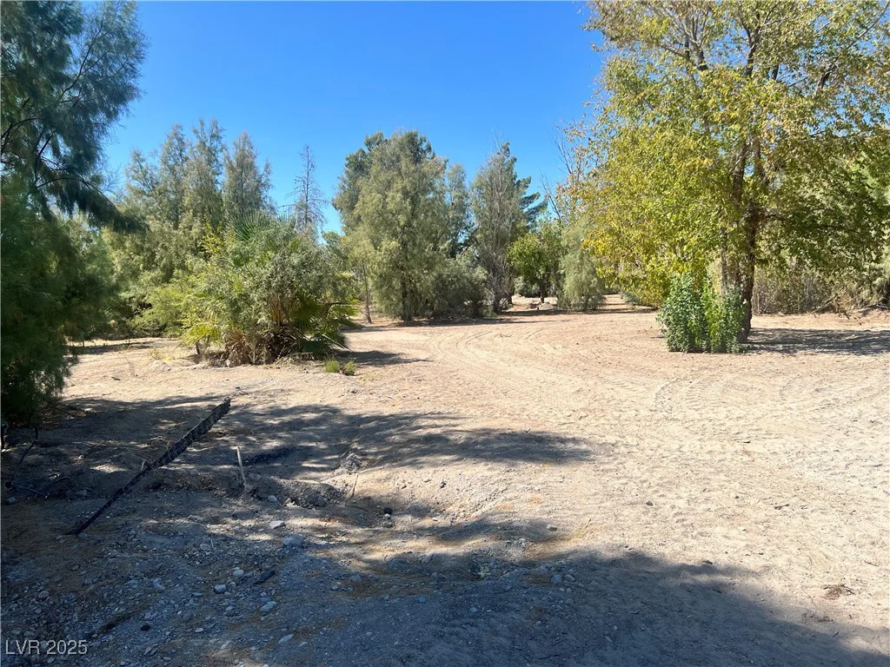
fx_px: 668
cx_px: 445
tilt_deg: -7.8
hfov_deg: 67.3
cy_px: 334
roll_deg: +1.8
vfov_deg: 53.1
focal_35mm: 26
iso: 50
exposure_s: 1/4115
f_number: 1.5
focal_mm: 5.7
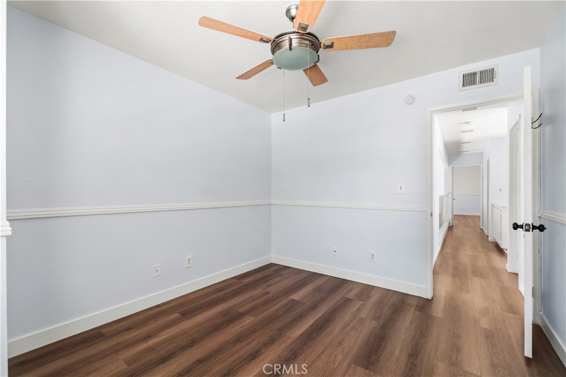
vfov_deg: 77.3
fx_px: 236
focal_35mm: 15
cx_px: 283
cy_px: 188
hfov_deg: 100.4
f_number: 7.1
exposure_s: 1/1.67
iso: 100
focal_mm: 10
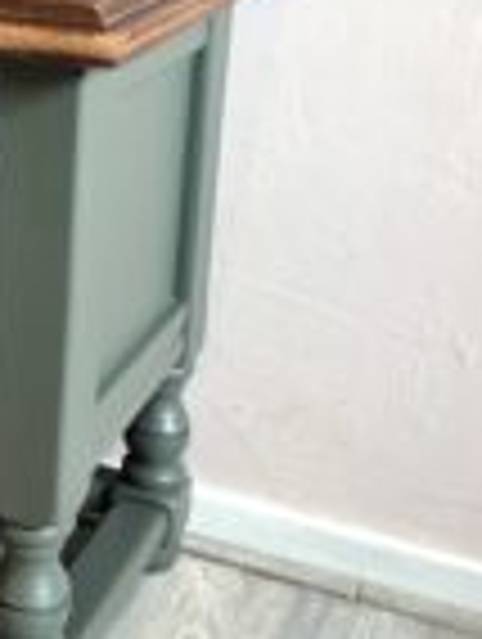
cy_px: 117
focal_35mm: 73
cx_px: -131
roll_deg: -1.5
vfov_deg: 26.1
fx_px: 1351
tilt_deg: -15.1
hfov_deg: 18.9
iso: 100
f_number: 1.6
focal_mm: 5.96
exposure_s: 1/50
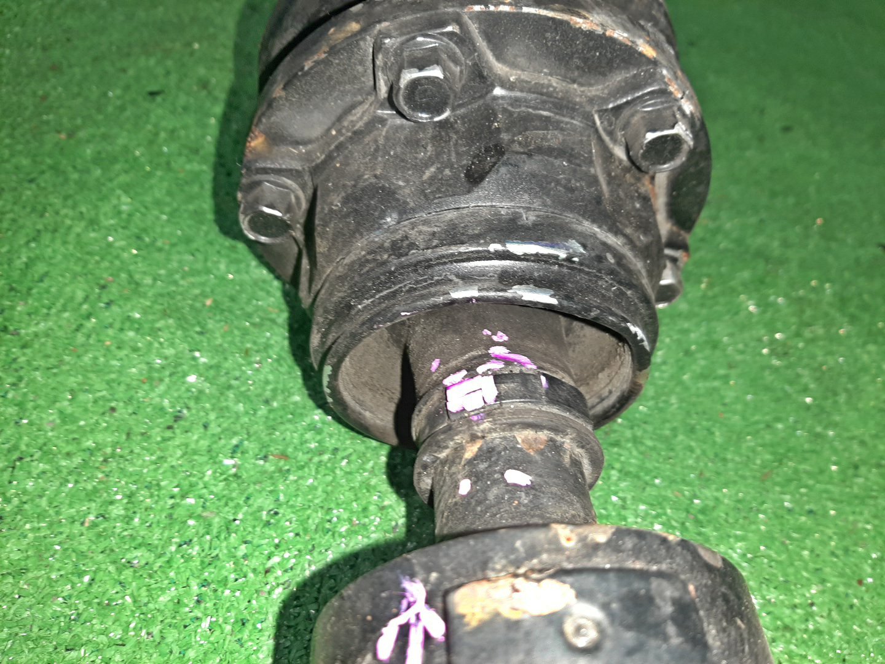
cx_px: 442
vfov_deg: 53.1
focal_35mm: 26
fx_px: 665
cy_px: 332
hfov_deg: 67.3
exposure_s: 1/25
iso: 194
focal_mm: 3.93
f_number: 1.7
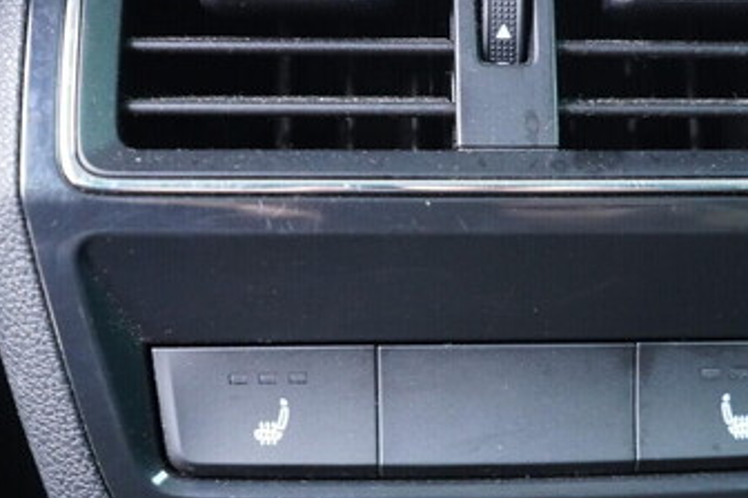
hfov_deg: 33.7
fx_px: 1226
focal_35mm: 59
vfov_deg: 22.7
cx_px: 488
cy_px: 388
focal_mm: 24
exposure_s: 1/40
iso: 3200
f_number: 2.8
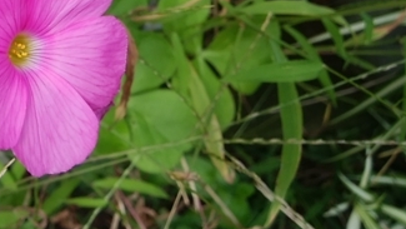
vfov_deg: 18.7
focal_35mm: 59
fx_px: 635
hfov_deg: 31.4
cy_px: -84
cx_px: -41
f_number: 2
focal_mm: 3
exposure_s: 1/350
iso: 32
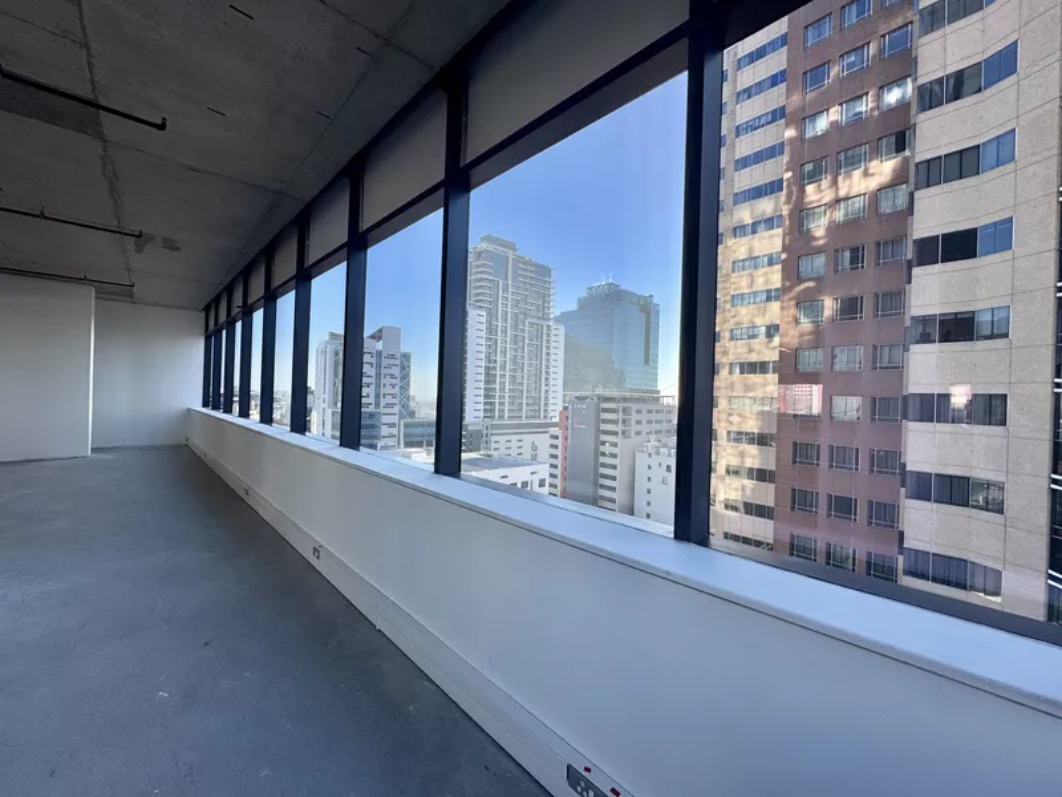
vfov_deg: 85.7
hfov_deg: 102.1
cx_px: 531
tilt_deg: -0.3
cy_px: 398
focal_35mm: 14
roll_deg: -1.8
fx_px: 430
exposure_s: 1/268
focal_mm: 2.22
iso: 40
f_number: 2.2
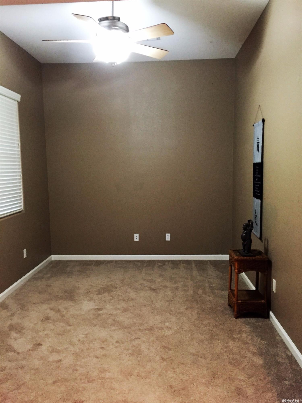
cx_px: 151
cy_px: 202
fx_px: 337
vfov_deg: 61.7
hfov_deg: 48.2
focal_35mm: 29
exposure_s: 1/15
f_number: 2.2
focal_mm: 4.15
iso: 320
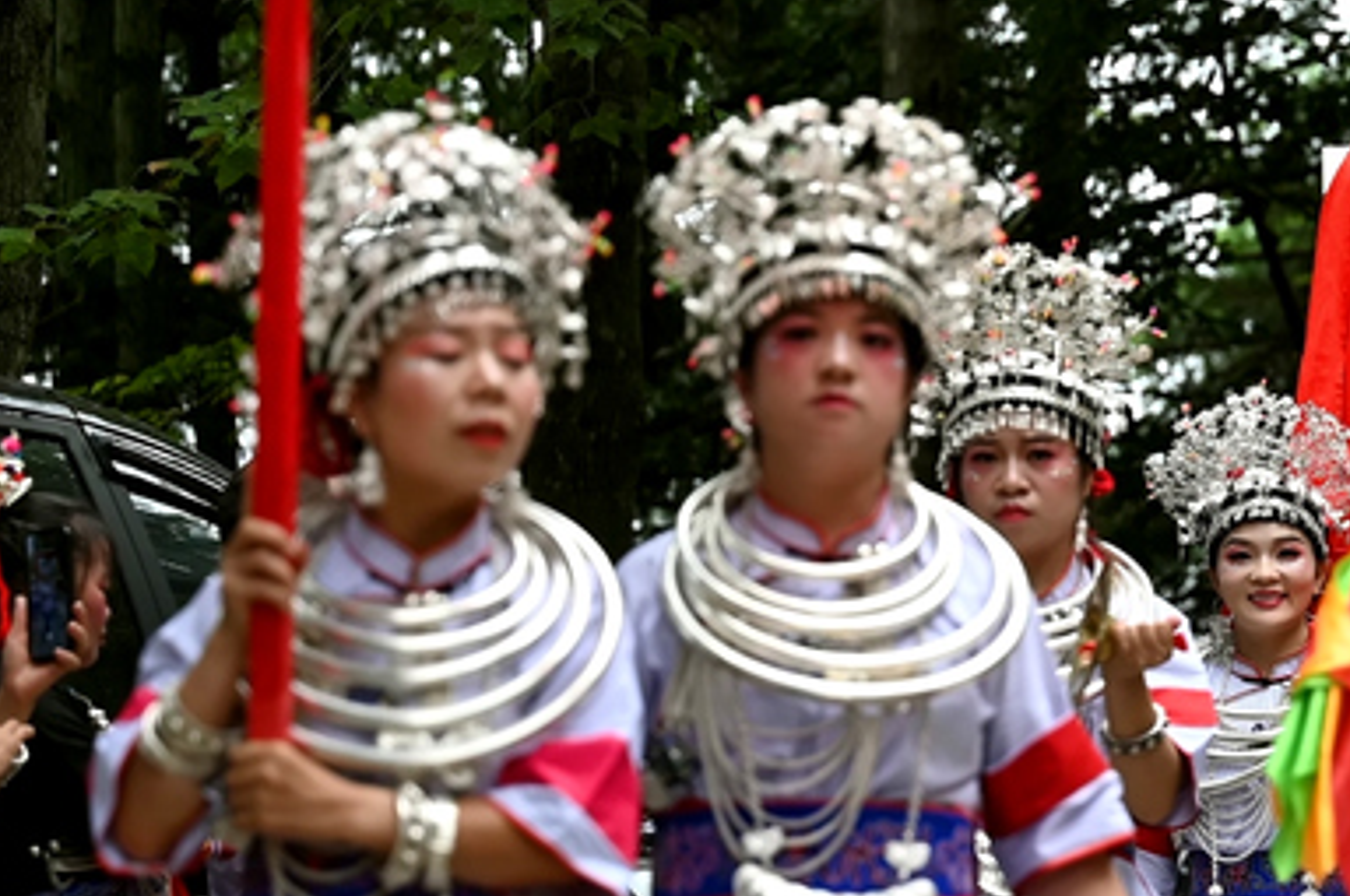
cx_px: 1691
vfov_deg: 6.3
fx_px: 8202
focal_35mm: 219
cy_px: 341
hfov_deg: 9.3
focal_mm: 70
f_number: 2.8
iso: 100
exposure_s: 1/250
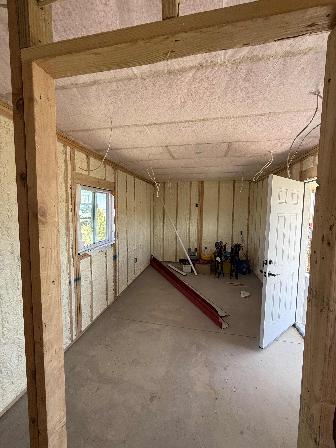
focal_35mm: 14
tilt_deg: -4.0
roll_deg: -2.8
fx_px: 181
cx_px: 168
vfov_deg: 102.1
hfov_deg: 85.7
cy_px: 224
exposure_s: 1/99
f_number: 2.2
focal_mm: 2.22
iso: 80
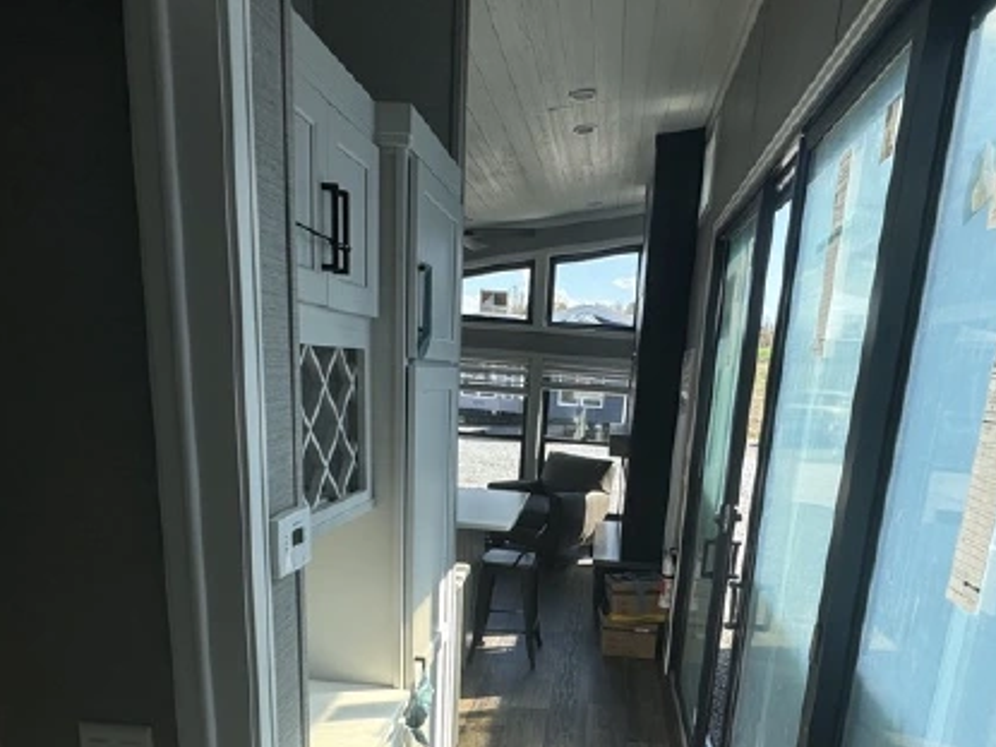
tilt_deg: -16.8
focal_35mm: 27
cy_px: 584
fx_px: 777
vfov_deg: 48.8
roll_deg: -4.7
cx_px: 564
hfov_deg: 65.1
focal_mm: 2.22
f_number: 2.2
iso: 40
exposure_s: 1/445
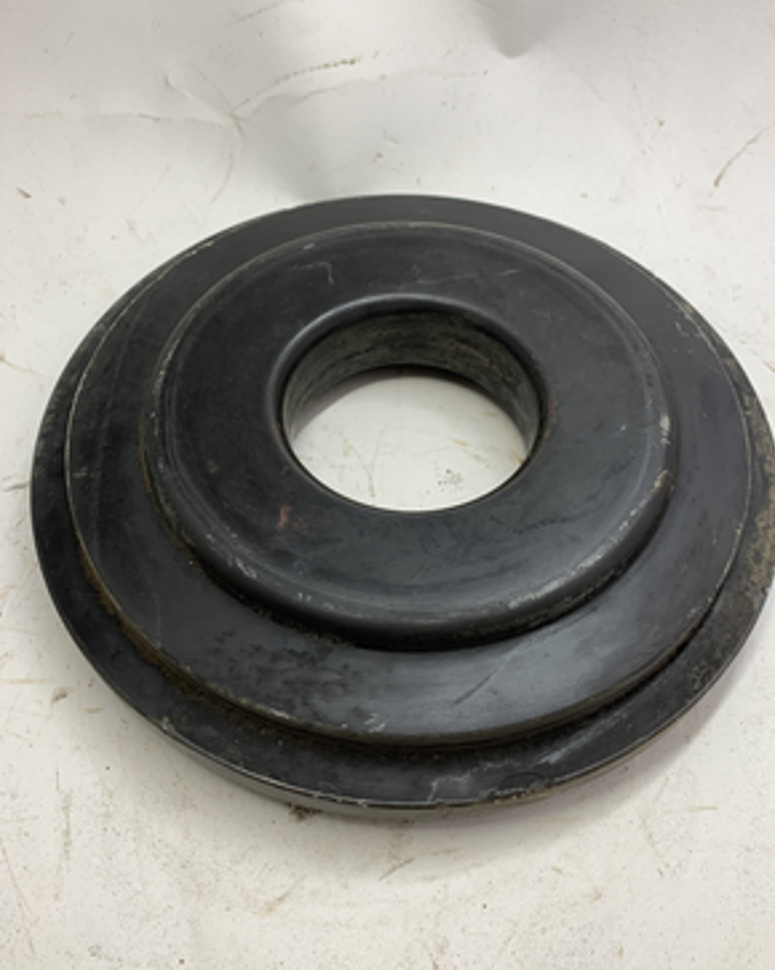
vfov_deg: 62.2
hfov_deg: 51.5
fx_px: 803
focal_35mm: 28
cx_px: 396
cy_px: 486
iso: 40
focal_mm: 4.25
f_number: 1.8
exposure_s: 1/120
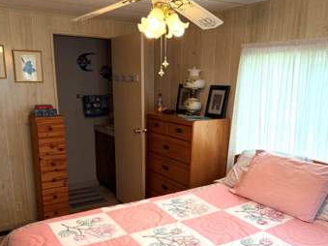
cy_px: 161
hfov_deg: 54.0
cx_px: 162
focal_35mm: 34
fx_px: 322
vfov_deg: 41.3
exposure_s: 1/120
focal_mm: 6.76
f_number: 1.78
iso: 200
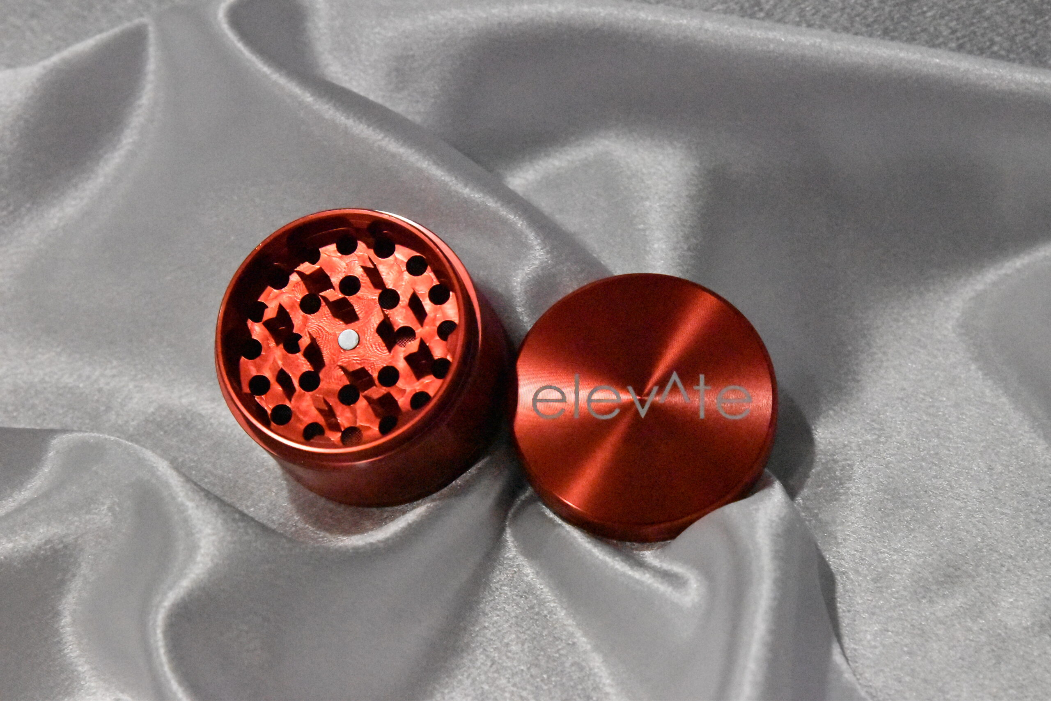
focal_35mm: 123
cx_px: 526
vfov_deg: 11.1
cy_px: 350
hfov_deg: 16.7
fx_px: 3591
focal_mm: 82
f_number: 7.1
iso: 25600
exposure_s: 1/1250
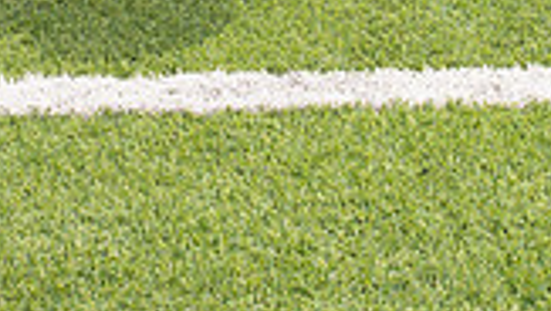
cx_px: 358
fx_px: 1477
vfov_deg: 10.5
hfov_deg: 21.1
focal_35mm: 101
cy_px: -412
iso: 125
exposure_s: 1/400
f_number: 7.1
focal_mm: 35
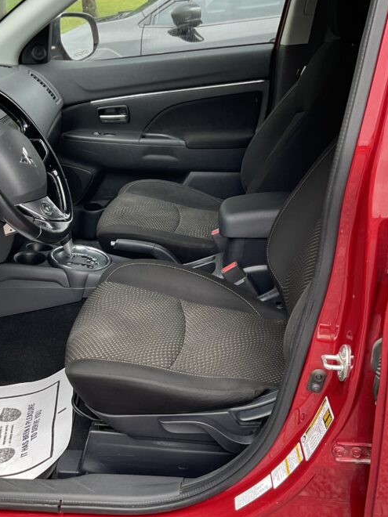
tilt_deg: -23.8
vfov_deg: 42.0
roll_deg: +6.9
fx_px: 673
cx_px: 151
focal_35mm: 45
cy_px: 294
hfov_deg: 32.1
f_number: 1.8
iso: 25
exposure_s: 1/120
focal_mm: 3
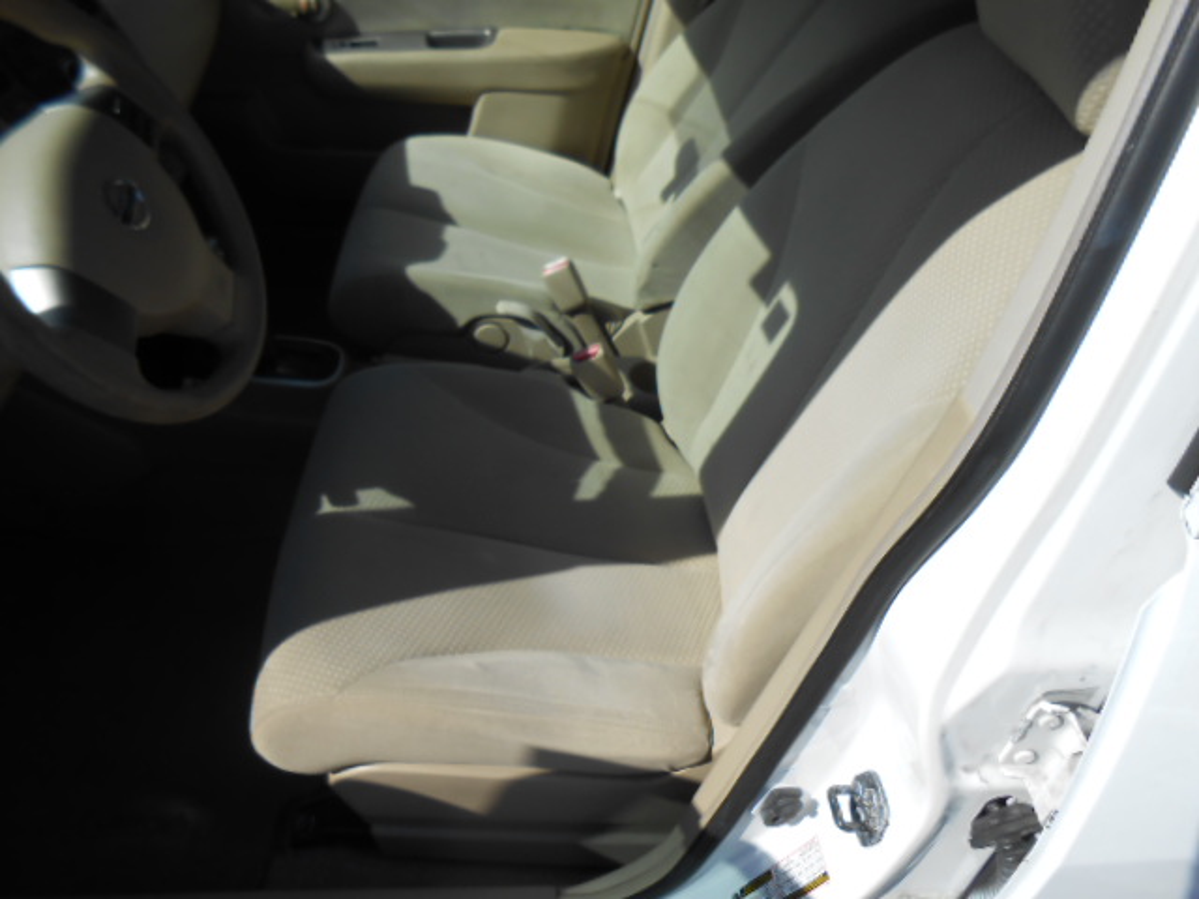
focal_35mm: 26
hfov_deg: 67.3
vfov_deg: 53.1
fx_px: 901
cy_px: 450
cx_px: 600
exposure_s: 1/800
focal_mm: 4.6
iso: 80
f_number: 3.5
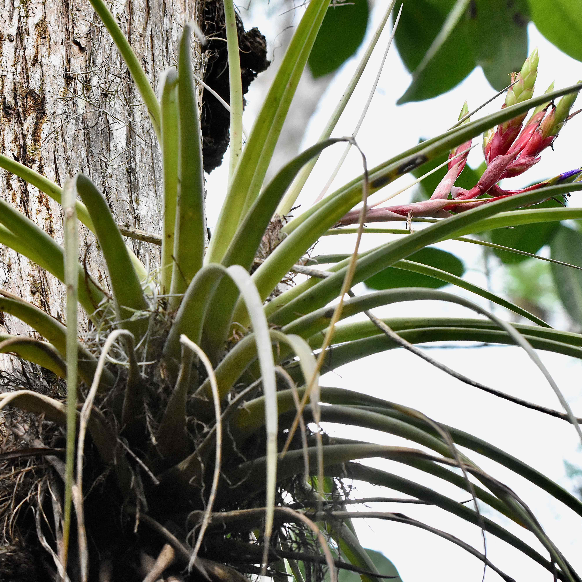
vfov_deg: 6.1
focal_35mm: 287
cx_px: 312
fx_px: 5459
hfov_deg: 6.1
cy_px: 291
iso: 4000
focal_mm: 150
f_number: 13
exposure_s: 1/250
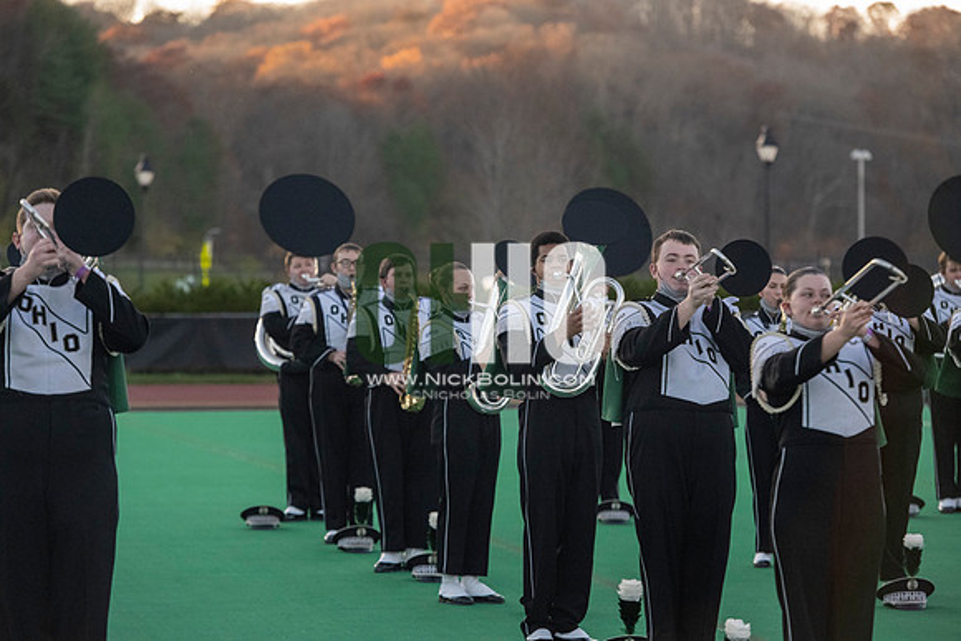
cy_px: 320
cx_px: 480
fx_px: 4005
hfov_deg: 13.7
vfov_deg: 9.2
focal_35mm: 150
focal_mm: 150
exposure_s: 1/5000
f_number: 4.5
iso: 5000
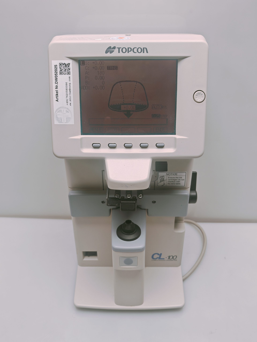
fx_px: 267
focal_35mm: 27
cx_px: 128
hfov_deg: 51.4
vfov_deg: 65.3
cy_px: 171
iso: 64
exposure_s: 1/100
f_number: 2
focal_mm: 6.83
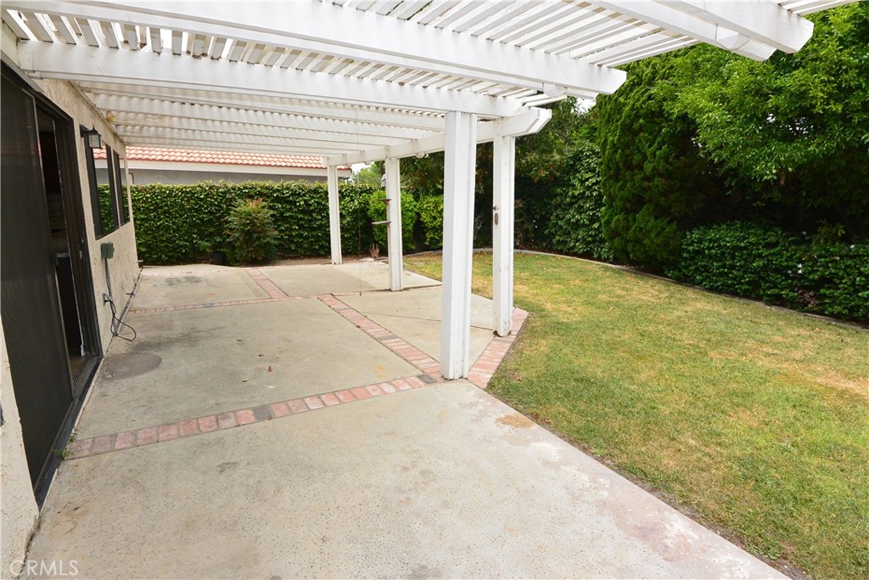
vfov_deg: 67.4
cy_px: 290
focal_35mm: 18
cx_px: 434
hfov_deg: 90.0
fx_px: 435
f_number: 5
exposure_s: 1/250
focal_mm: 6.7
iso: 160
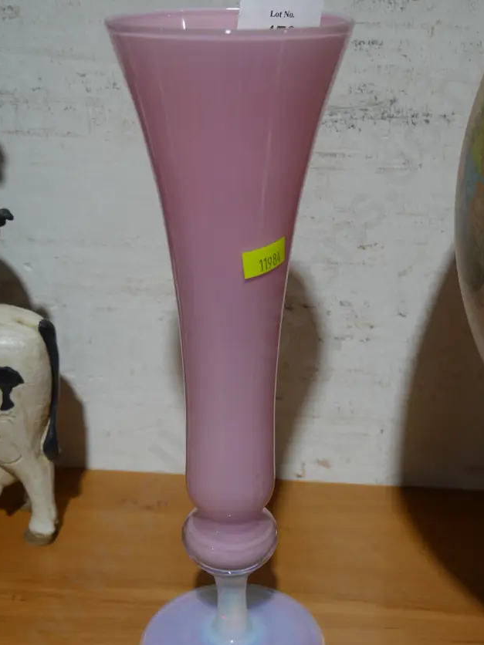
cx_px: 251
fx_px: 913
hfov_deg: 29.7
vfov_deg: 38.8
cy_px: 364
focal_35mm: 49
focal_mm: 20
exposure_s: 1/60
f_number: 4.4
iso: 250
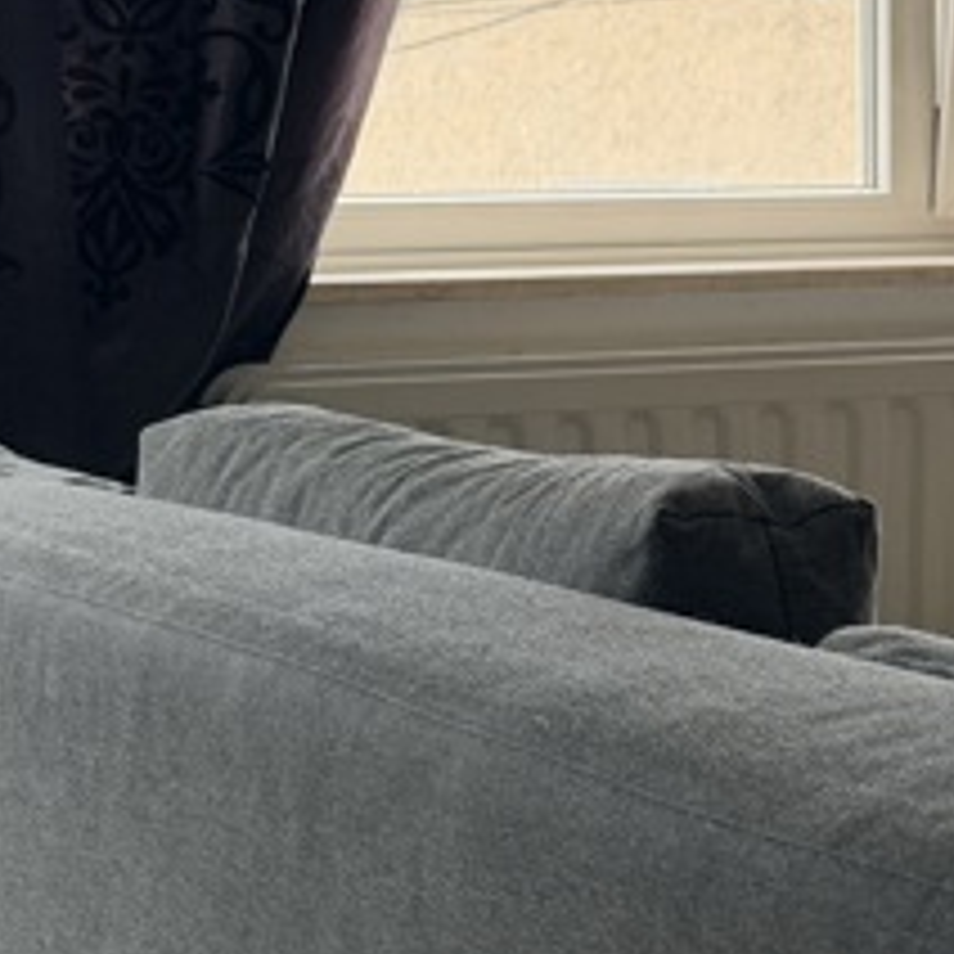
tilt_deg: -1.8
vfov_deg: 13.6
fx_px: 3991
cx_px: 450
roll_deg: +0.4
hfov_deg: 13.6
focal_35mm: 128
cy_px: 302
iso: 80
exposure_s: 1/681
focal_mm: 6.76
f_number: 1.78
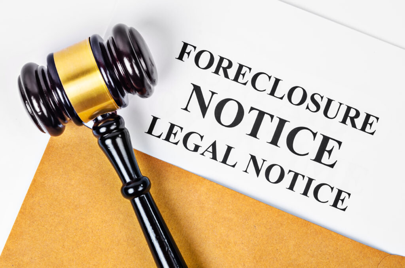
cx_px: 202
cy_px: 134
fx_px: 1010
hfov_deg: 22.7
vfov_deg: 15.1
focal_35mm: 90
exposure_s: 1/100
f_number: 11
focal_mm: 60
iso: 125
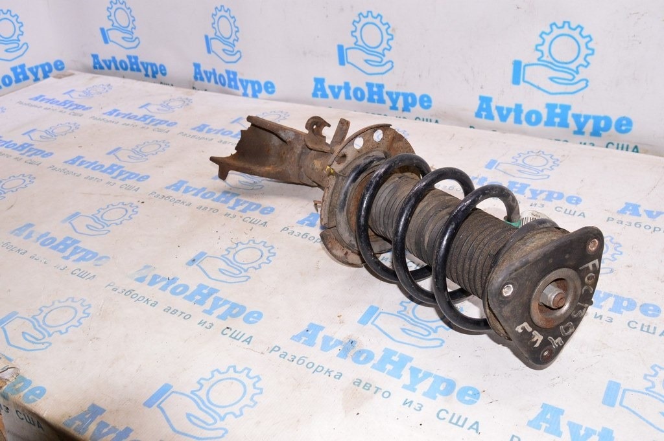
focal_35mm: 34
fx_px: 636
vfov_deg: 38.3
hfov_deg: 55.1
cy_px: 220
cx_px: 332
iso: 1600
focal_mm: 23
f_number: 8
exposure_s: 1/100
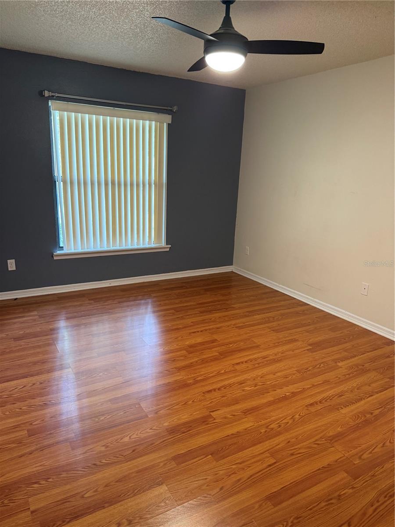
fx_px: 365
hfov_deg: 56.8
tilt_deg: -14.6
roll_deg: -3.2
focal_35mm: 24
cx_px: 198
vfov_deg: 71.6
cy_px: 264
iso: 250
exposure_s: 1/60
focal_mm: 6.76
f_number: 1.78
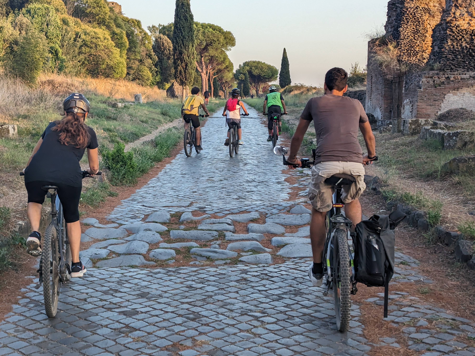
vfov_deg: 27.0
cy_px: 189
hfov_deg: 35.5
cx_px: 211
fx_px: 741
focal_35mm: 54
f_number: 1.85
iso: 49
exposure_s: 1/267
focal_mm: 6.81
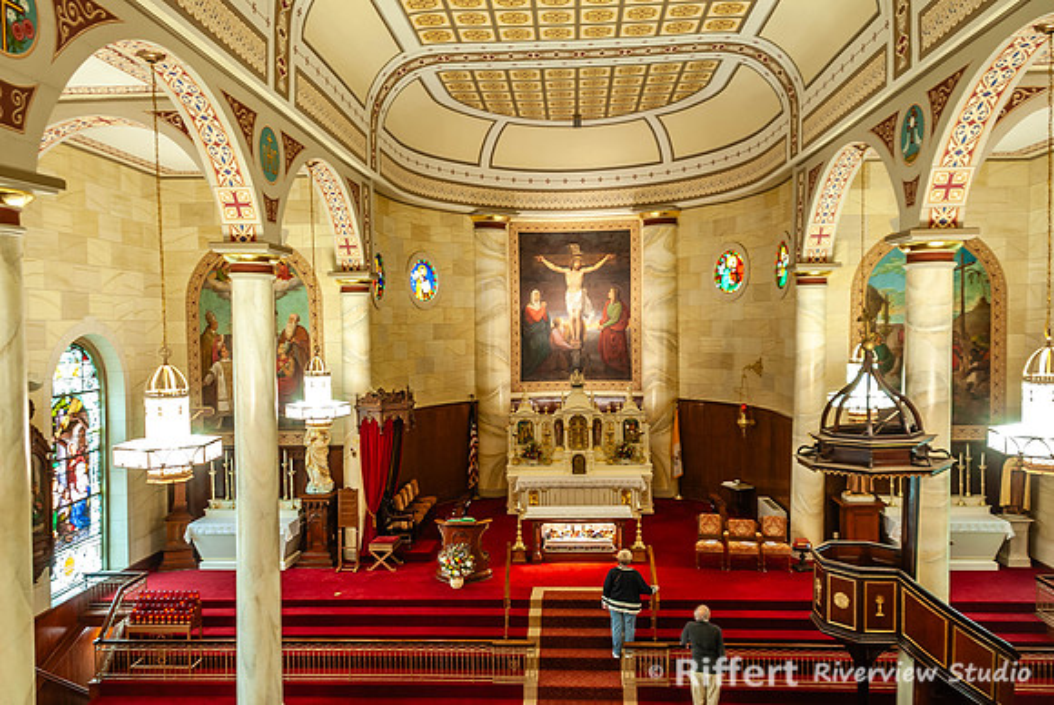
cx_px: 527
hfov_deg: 66.4
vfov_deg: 47.3
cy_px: 352
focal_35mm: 27
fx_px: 805
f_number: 3.5
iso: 100
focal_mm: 18
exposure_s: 1/2
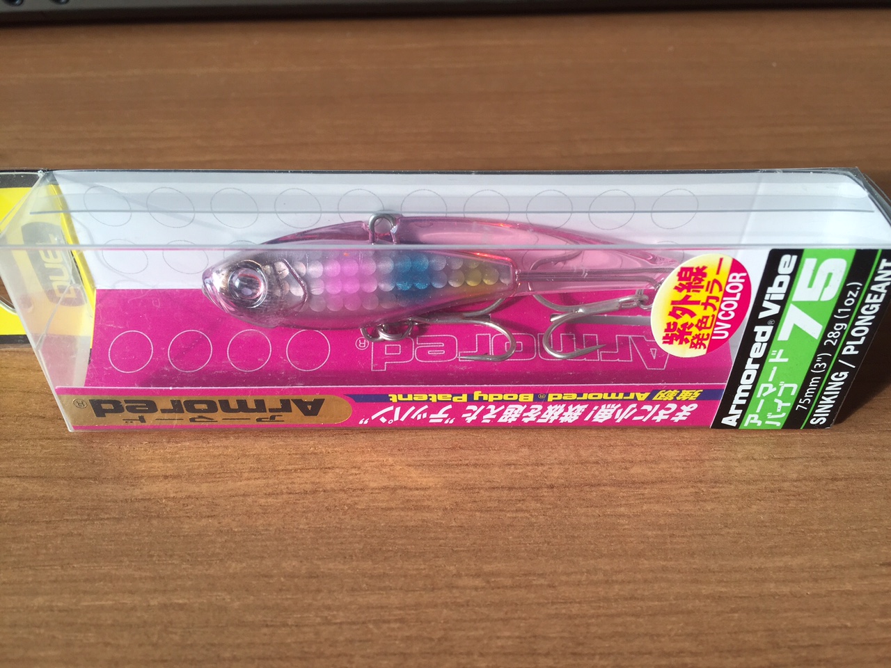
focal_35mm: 29
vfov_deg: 48.2
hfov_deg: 61.7
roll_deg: -0.5
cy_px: 334
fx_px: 746
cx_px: 446
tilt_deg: -42.0
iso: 32
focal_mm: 4.15
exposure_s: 1/120
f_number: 2.2
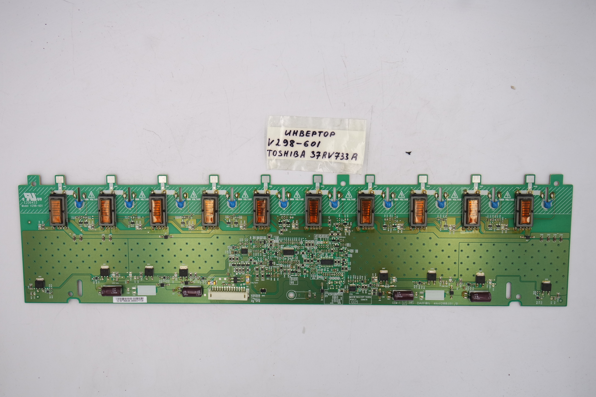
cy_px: 198
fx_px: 613
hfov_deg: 51.9
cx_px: 298
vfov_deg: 35.9
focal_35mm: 37
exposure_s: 1/100
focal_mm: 14
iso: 160
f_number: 5.6
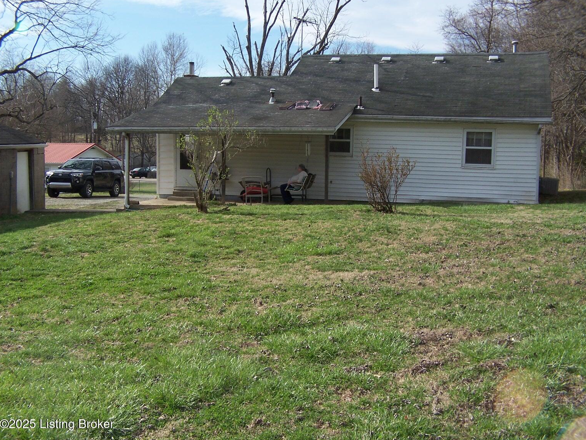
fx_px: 1016
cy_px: 220
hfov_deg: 32.2
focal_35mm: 60
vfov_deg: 24.4
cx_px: 295
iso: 80
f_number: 3.1
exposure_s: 1/1000
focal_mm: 9.8
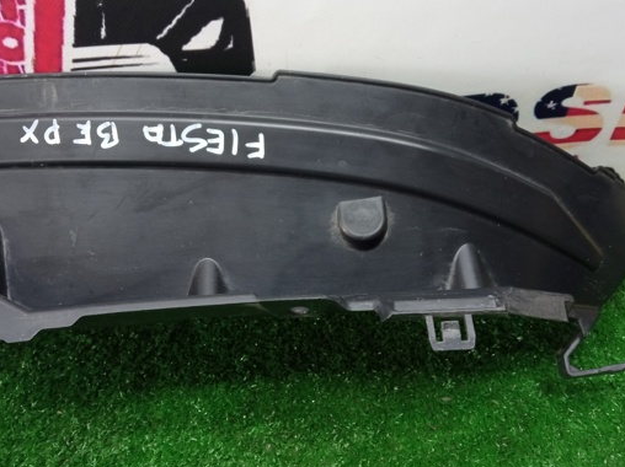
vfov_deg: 41.6
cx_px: 294
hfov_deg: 54.0
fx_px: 613
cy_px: 196
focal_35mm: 34
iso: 436
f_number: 2.2
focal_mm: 3.79
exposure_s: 1/33.3
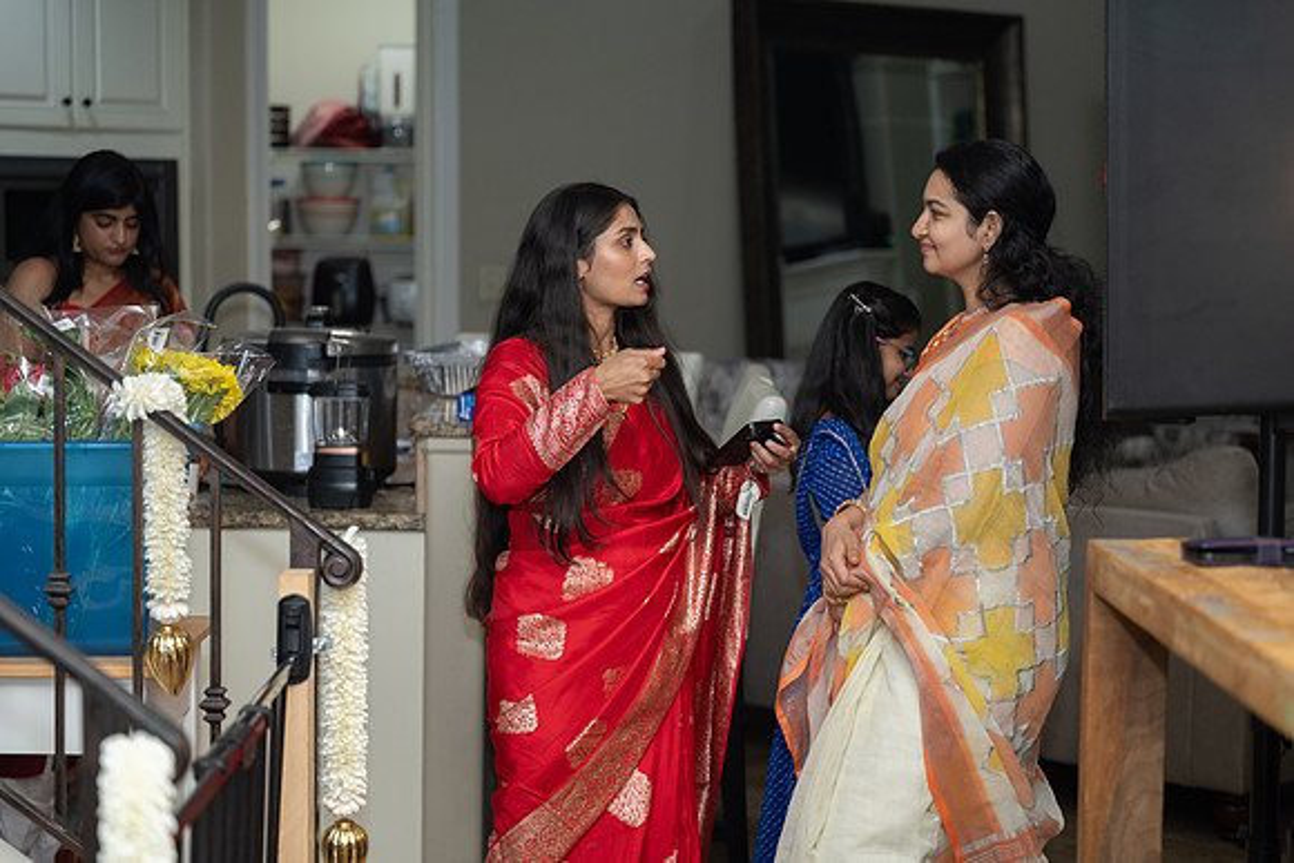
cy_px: 432
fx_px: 2528
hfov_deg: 28.7
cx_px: 647
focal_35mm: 70
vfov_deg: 19.4
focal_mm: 70
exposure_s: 1/200
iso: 500
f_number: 2.8
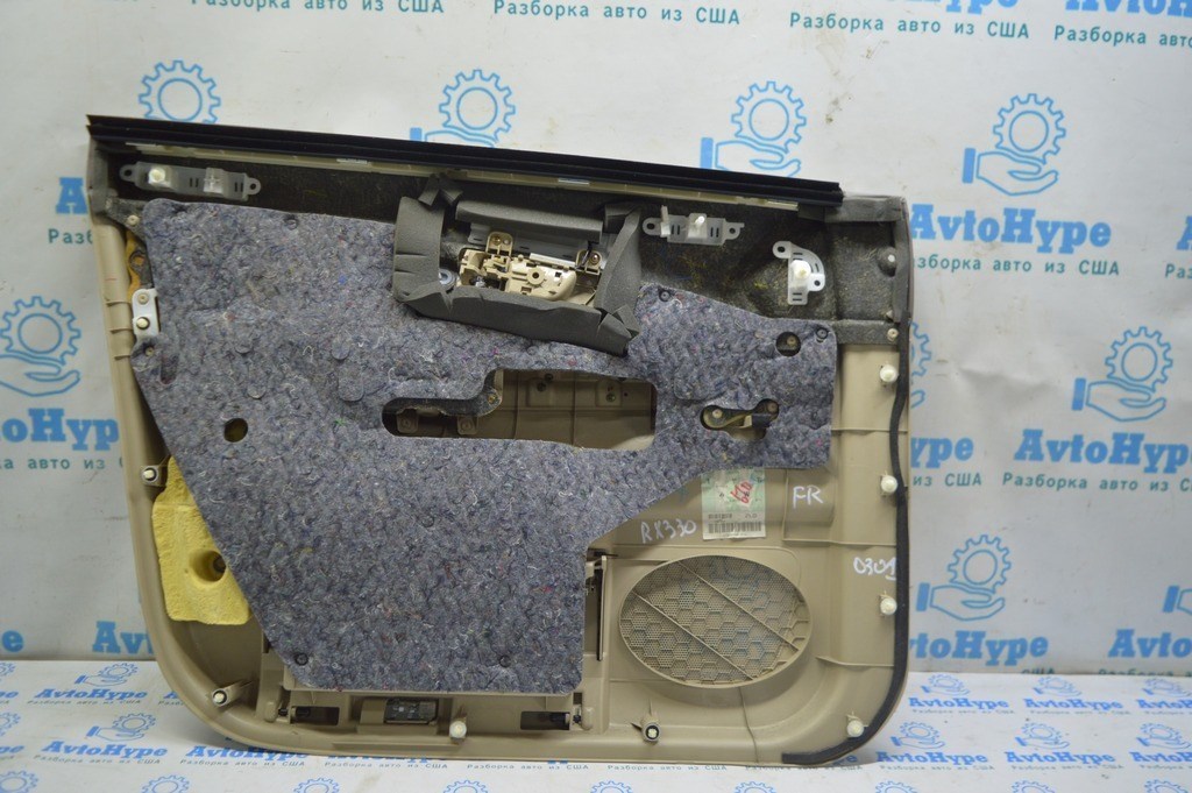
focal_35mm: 30
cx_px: 596
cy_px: 396
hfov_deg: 62.0
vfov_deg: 43.5
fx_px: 993
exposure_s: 1/40
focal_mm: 20
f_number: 3.8
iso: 400
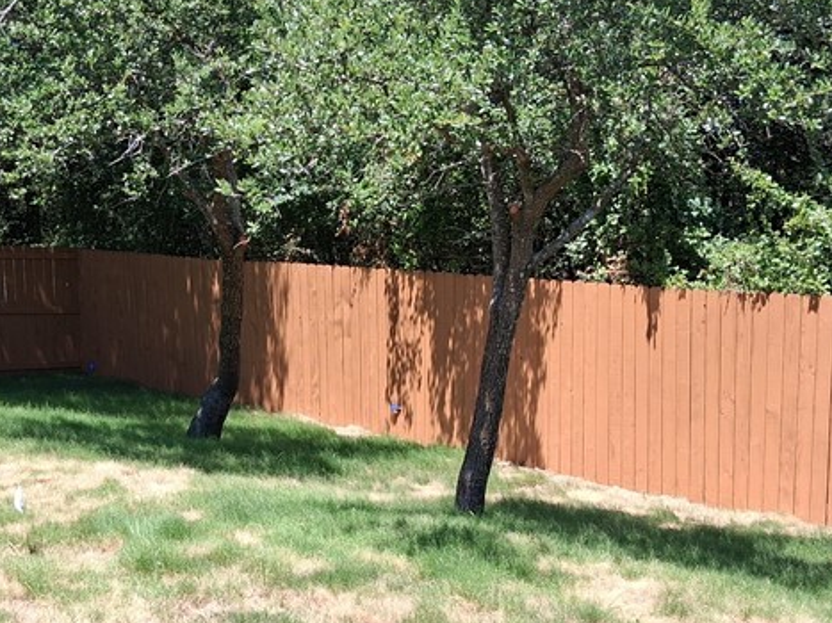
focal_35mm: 57
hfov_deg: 33.7
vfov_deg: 25.6
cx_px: 365
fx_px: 1370
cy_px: 347
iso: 25
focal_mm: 3.98
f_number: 1.8
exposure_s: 1/284
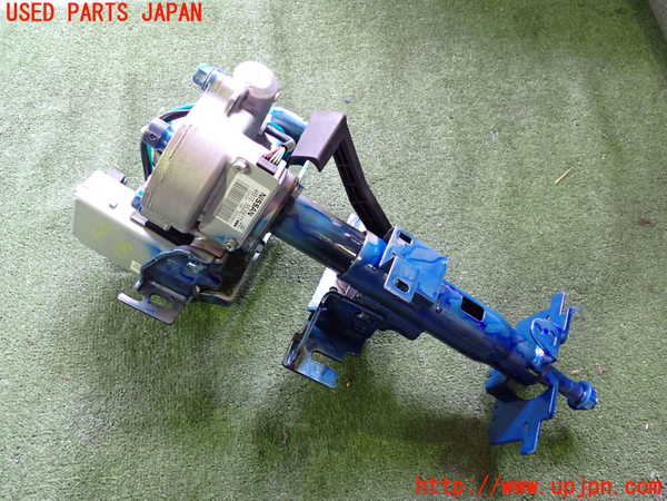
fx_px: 578
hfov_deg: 60.0
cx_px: 334
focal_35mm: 30
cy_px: 250
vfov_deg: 46.8
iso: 500
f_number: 2.3
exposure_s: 1/30
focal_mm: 5.4
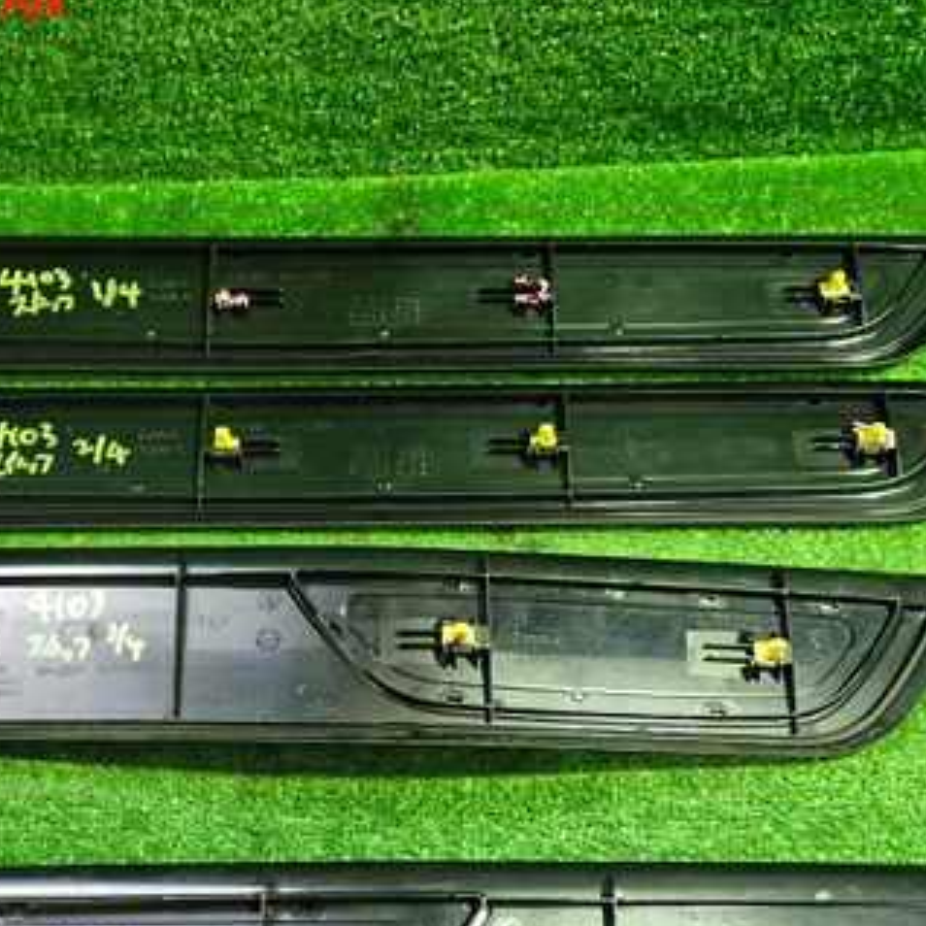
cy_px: 617
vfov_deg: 33.7
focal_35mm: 50
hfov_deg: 34.0
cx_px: 408
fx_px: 1513
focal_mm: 5.4
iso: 400
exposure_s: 1/30
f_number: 2.3
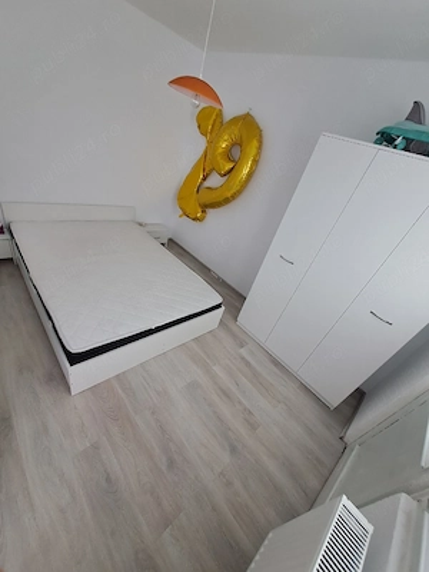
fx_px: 215
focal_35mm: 13
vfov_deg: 106.2
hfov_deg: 89.9
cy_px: 286
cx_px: 214
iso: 125
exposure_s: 1/50
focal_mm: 1.42
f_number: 2.2
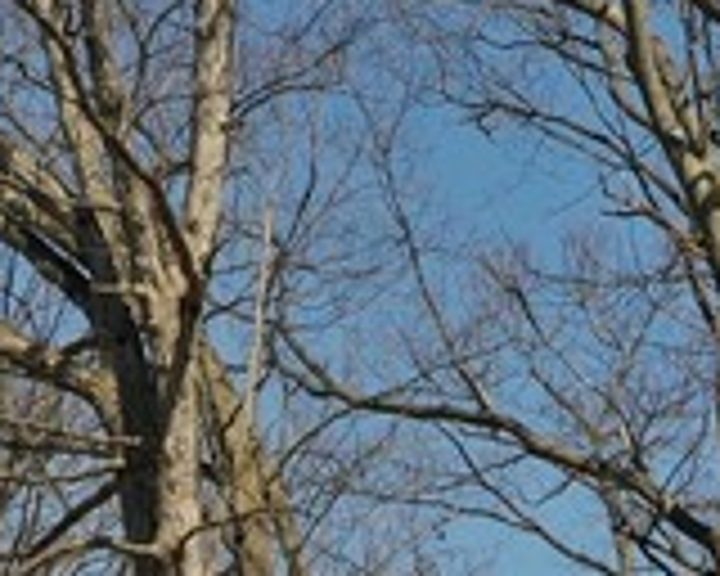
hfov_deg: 10.8
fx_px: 3793
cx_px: 621
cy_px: 1314
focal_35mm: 178
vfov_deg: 8.1
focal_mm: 10.26
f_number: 5.6
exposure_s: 1/500
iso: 100
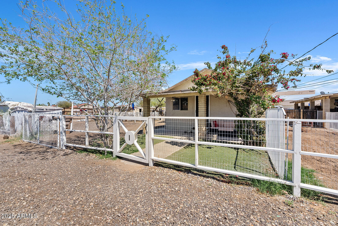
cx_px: 169
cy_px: 113
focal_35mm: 16
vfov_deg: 73.8
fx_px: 150
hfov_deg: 96.7
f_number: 8
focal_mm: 16
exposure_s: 1/125
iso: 100
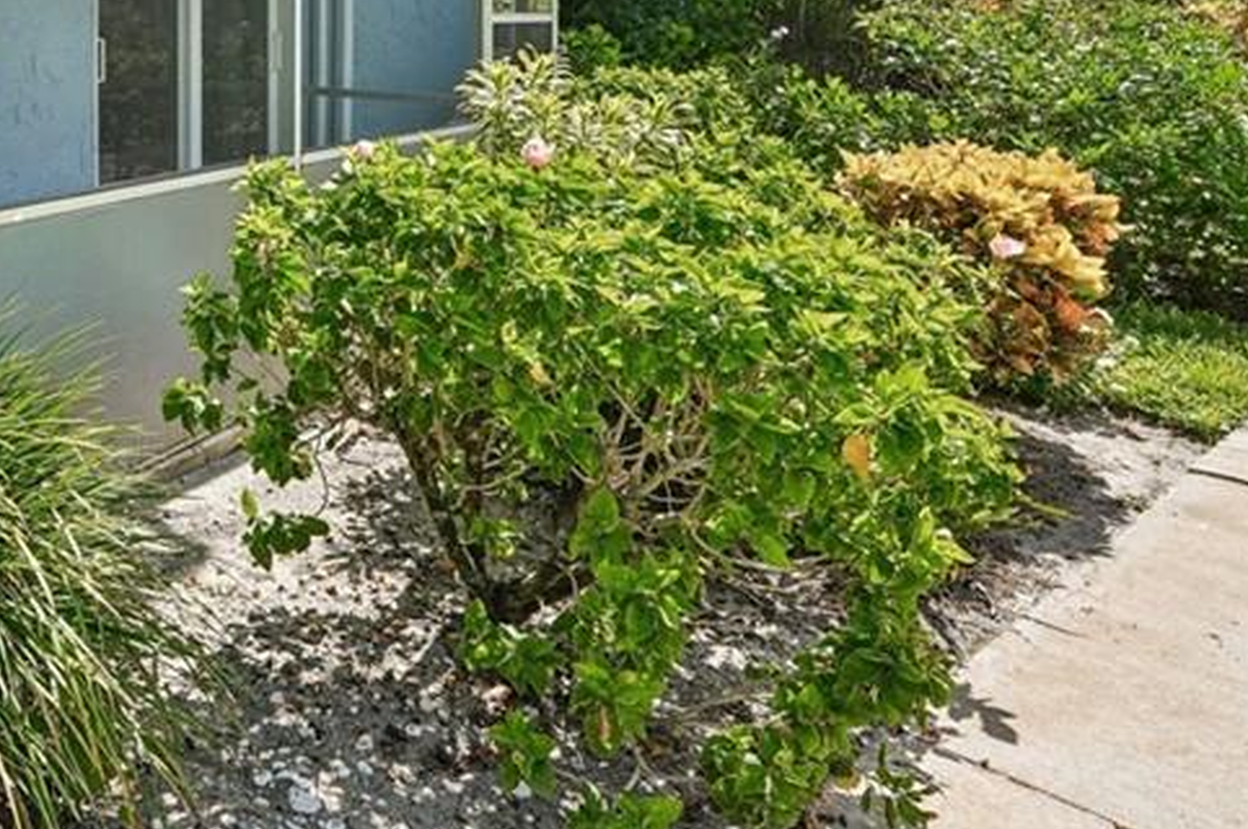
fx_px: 1177
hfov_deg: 45.0
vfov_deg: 35.0
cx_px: -65
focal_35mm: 34
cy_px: -9
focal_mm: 16
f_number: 8
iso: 400
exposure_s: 1/250
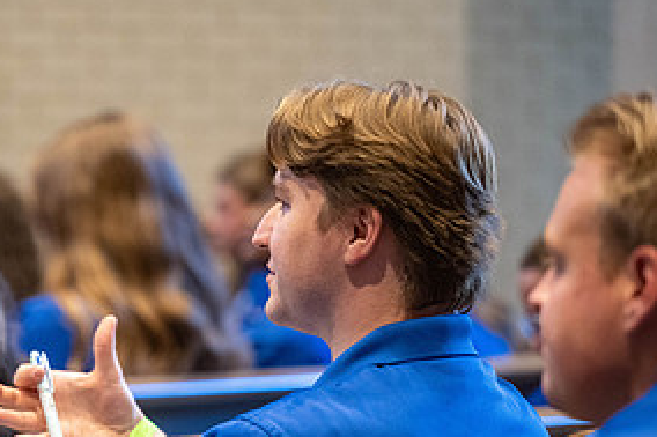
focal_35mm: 235
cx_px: 44
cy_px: 323
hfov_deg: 8.7
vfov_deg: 5.8
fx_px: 4286
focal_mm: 115
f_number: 2.8
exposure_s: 1/160
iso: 3200
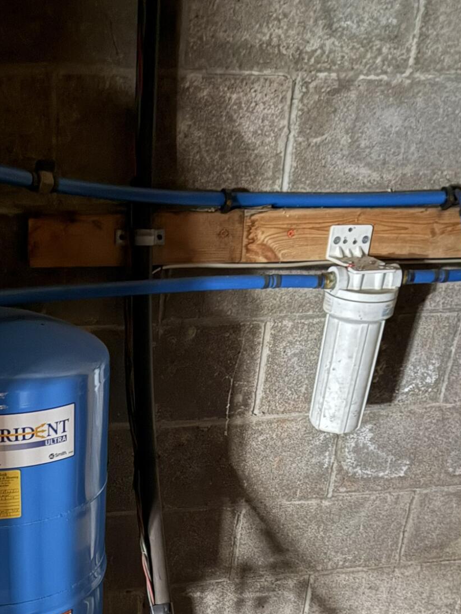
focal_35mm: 44
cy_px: 532
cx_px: 88
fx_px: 781
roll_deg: -0.6
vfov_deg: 40.3
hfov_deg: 31.9
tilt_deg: -30.5
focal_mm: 6.76
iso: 3200
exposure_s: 1/5
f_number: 1.78
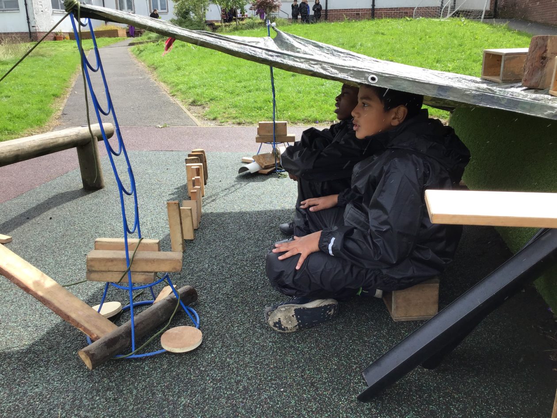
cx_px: 278
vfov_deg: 45.4
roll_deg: +0.7
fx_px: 499
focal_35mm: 31
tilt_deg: -18.2
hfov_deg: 58.4
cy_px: 209
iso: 25
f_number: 2.4
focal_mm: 3.3
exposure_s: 1/426
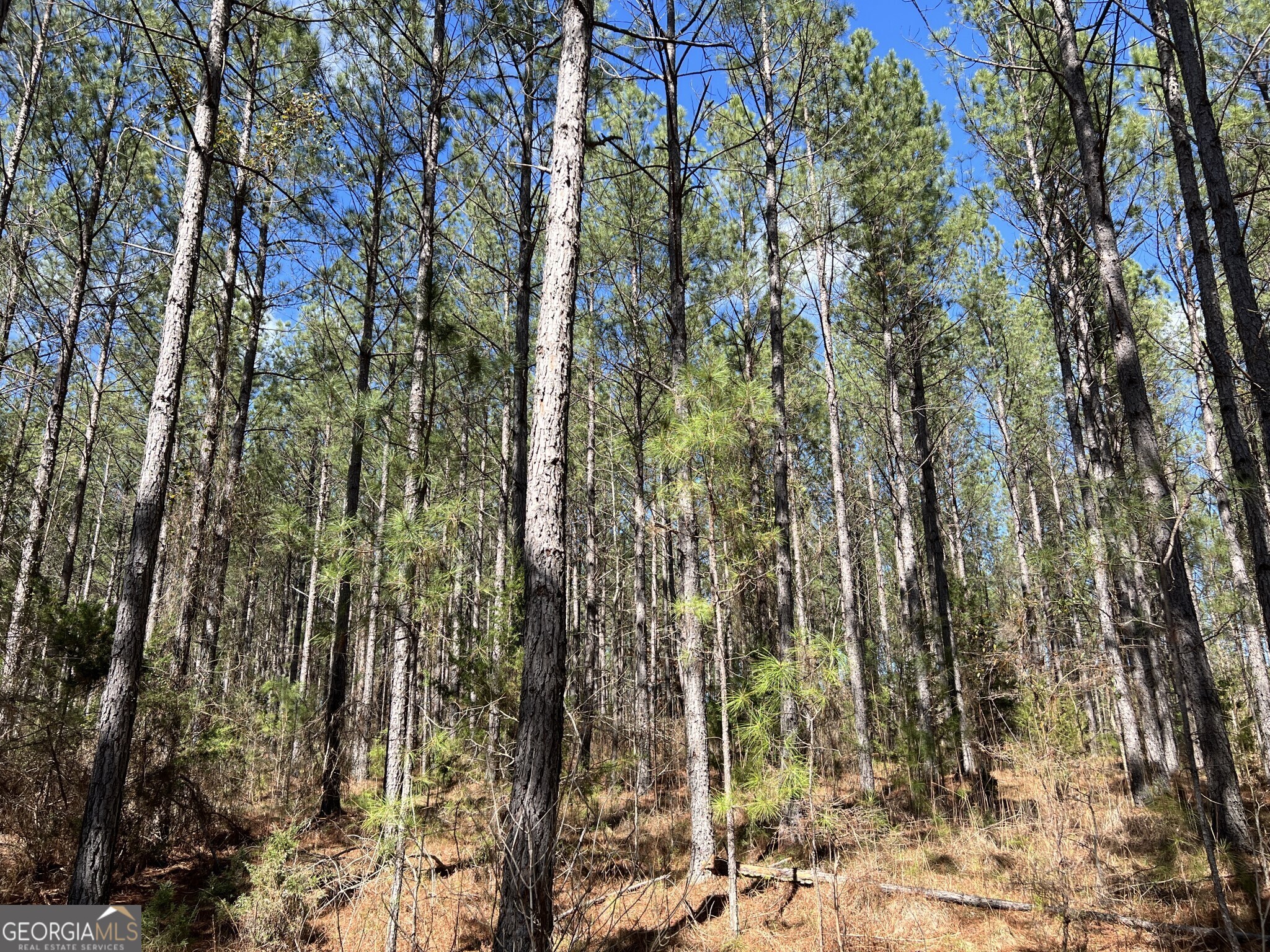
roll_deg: +1.4
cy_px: 476
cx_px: 635
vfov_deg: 53.1
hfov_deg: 67.3
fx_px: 954
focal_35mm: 26
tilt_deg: +19.1
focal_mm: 5.7
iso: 50
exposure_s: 1/1196
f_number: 1.5
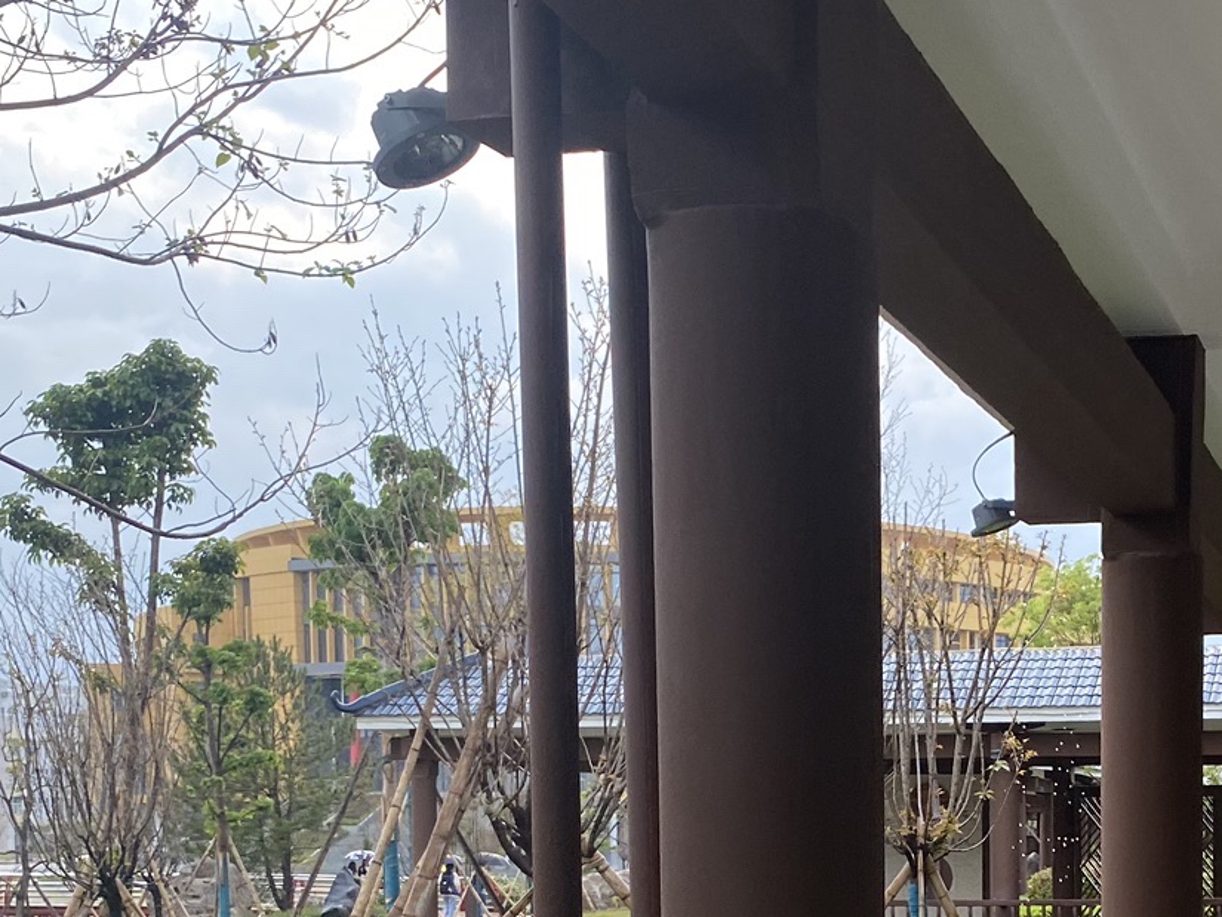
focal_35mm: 63
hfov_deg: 29.7
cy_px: 966
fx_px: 2224
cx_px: 1049
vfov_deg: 22.2
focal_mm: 4.25
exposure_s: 1/510
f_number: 1.8
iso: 32
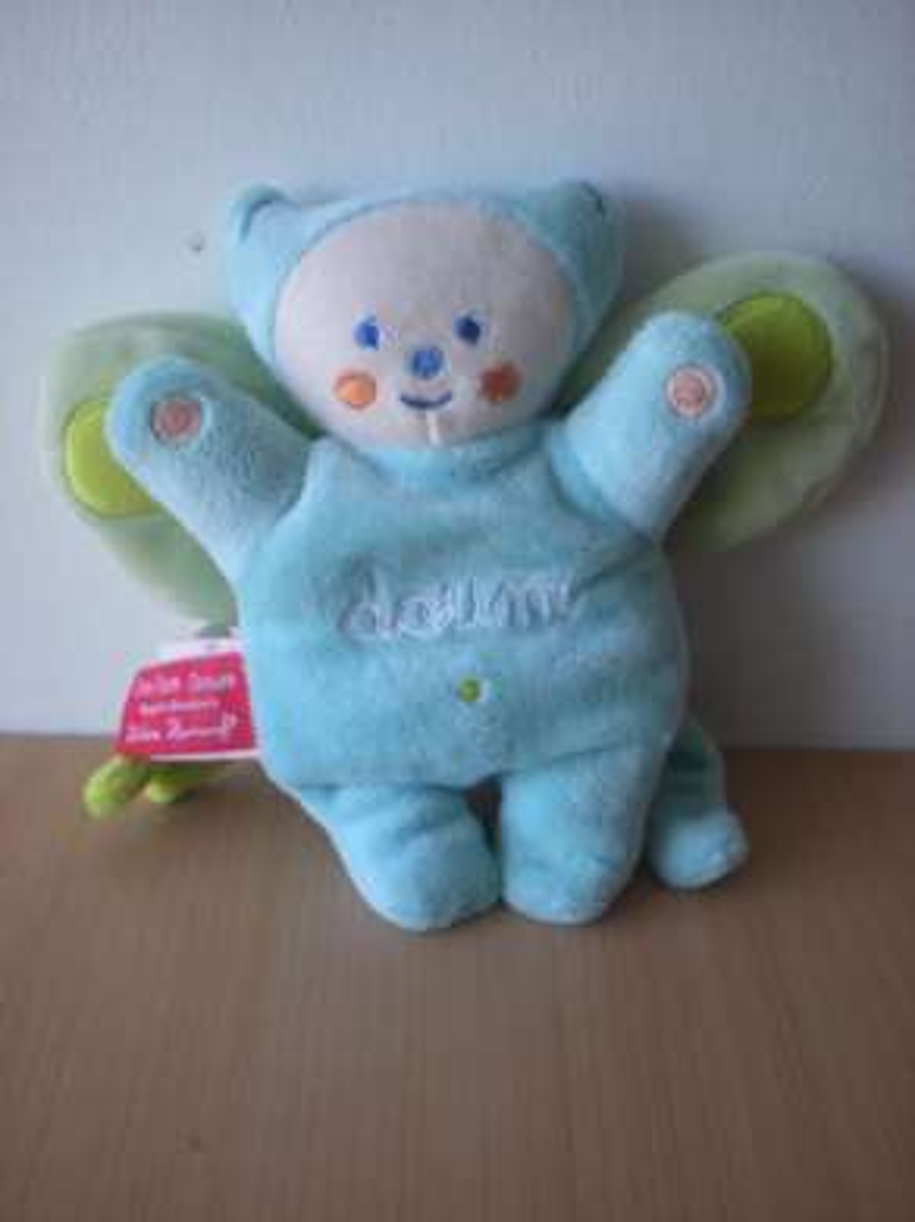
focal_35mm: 38
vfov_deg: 49.0
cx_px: 458
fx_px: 1341
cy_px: 611
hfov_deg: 37.7
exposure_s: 1/59.8
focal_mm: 6.3
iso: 93
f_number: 3.1
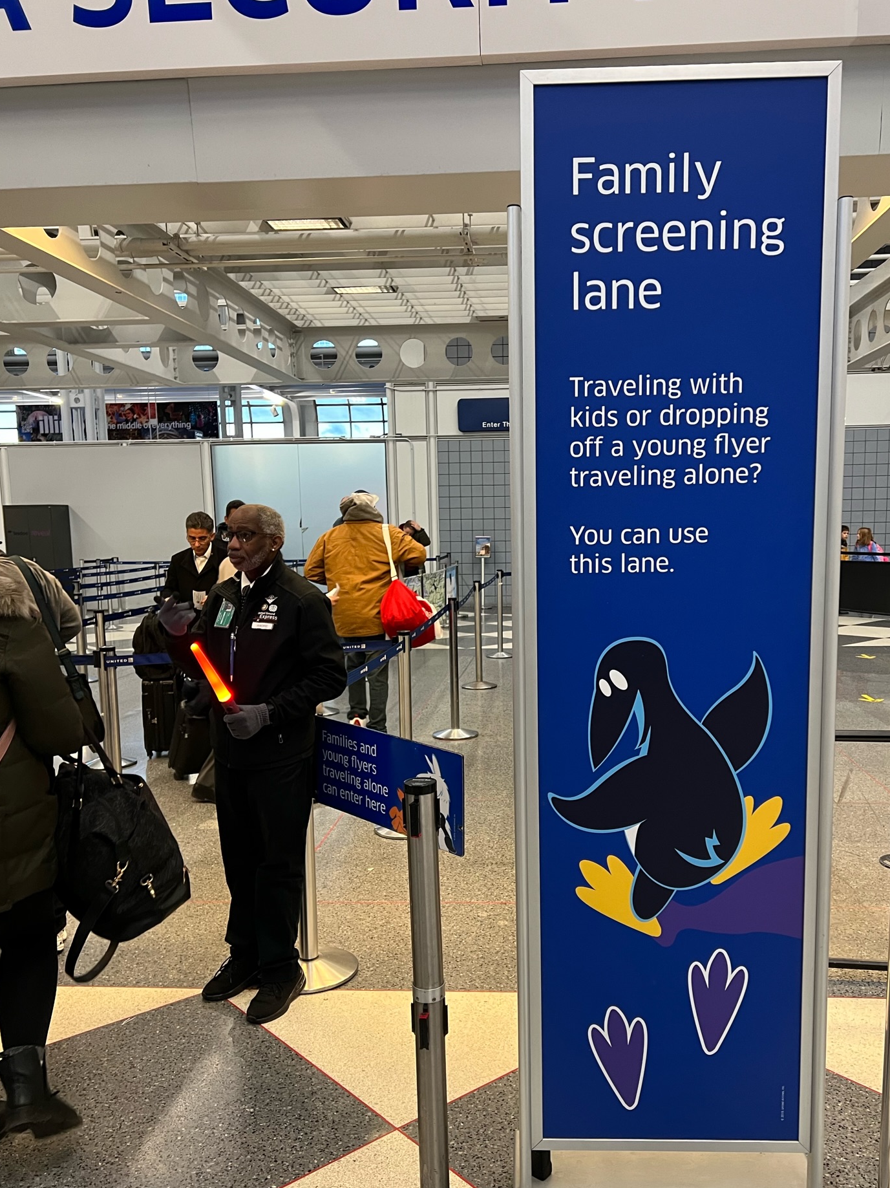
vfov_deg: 61.5
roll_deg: +1.9
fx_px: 994
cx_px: 487
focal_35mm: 29
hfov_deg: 48.1
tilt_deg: -6.8
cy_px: 661
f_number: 1.5
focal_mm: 5.7
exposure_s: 1/60
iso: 250
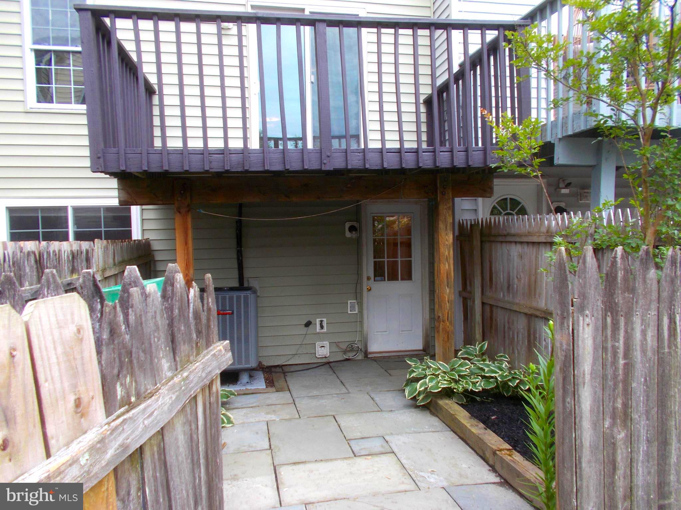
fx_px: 511
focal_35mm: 26
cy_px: 255
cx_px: 340
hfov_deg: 67.3
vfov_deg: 53.1
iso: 80
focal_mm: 4.6
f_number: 3.2
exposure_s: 1/40
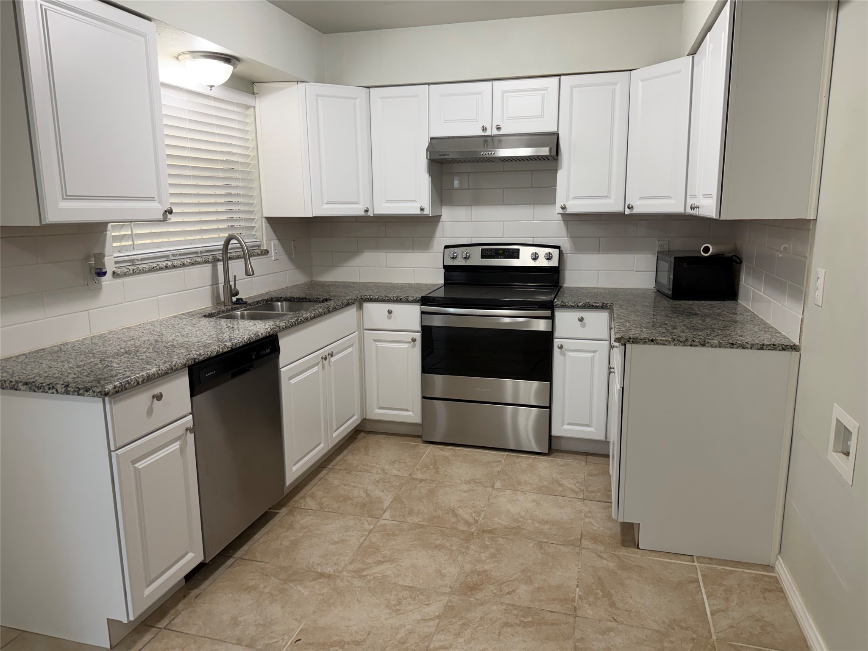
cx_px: 434
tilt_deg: -11.2
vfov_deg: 56.8
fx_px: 602
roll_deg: -0.3
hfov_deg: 71.6
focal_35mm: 24
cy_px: 326
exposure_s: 1/120
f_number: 1.78
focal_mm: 6.76
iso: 160
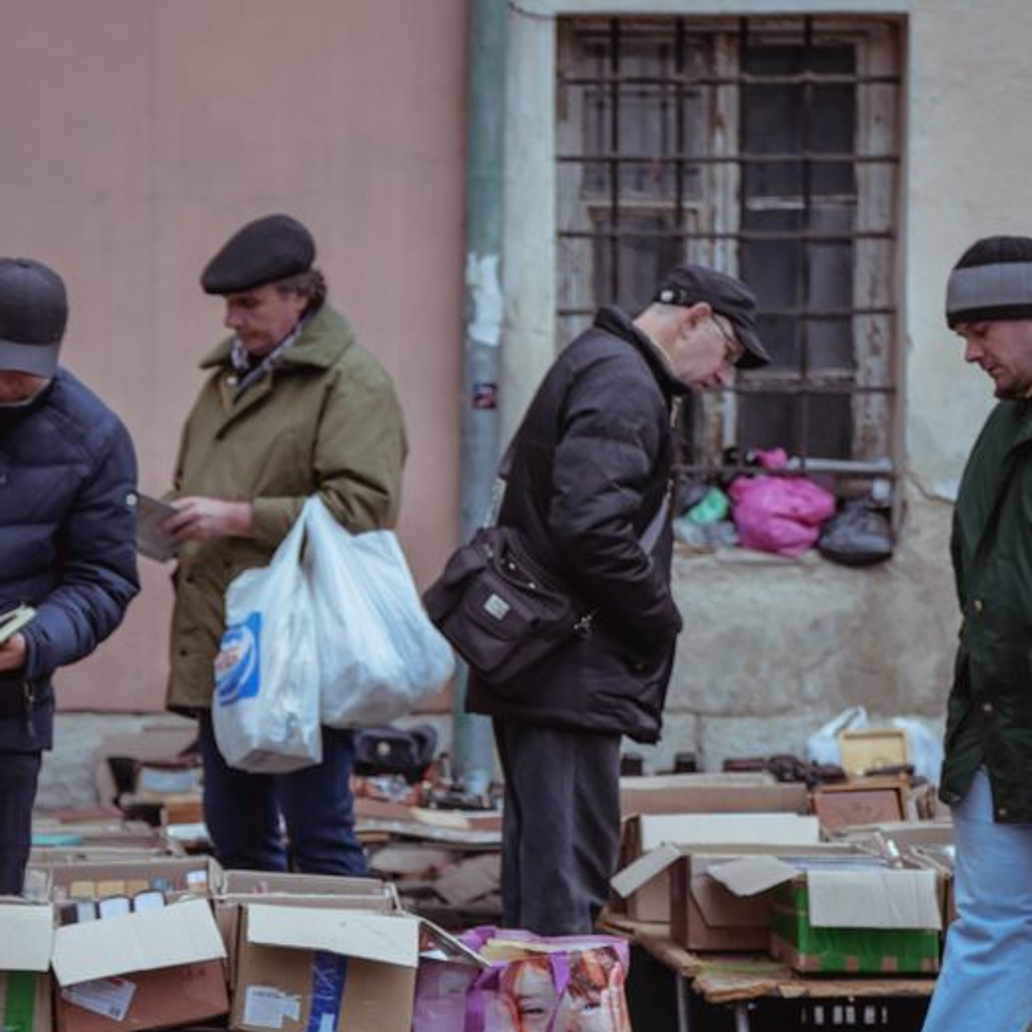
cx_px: 506
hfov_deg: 11.4
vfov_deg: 11.3
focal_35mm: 153
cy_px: 959
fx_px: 5161
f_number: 2.8
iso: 200
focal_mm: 45
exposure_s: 1/160
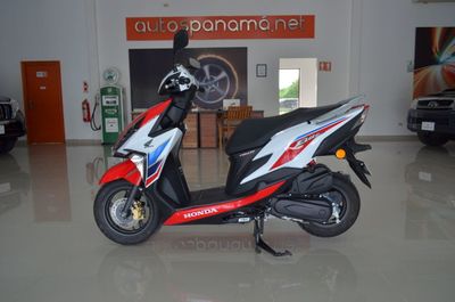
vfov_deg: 47.7
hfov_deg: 67.5
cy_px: 151
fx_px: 341
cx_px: 228
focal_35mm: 27
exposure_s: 1/200
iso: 500
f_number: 4.5
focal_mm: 18
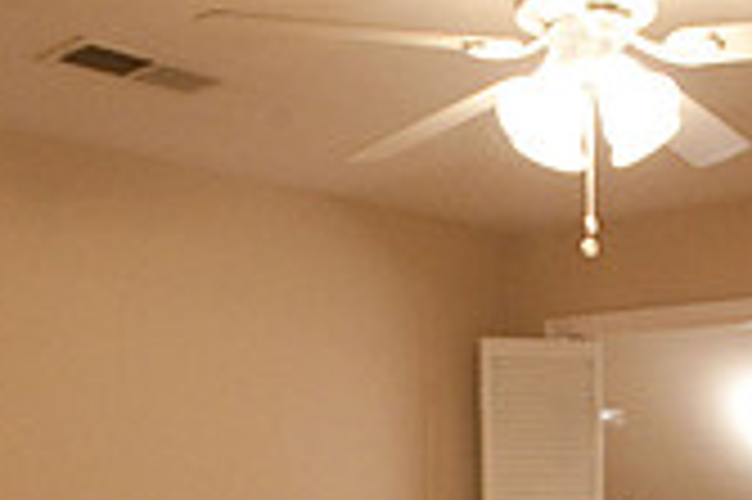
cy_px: 748
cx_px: 554
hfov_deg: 33.4
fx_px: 1231
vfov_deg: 19.9
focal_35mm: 59
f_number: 5.6
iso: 3200
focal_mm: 17
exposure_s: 1/60
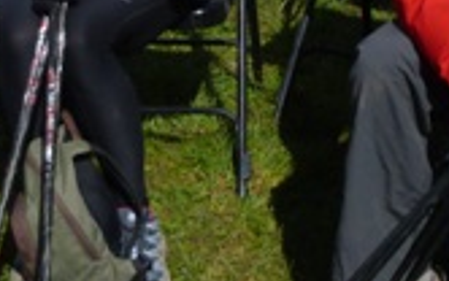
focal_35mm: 102
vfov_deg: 12.4
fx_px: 1249
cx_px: 176
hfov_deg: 20.4
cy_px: -108
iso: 100
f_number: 3.1
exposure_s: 1/1300
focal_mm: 4.5
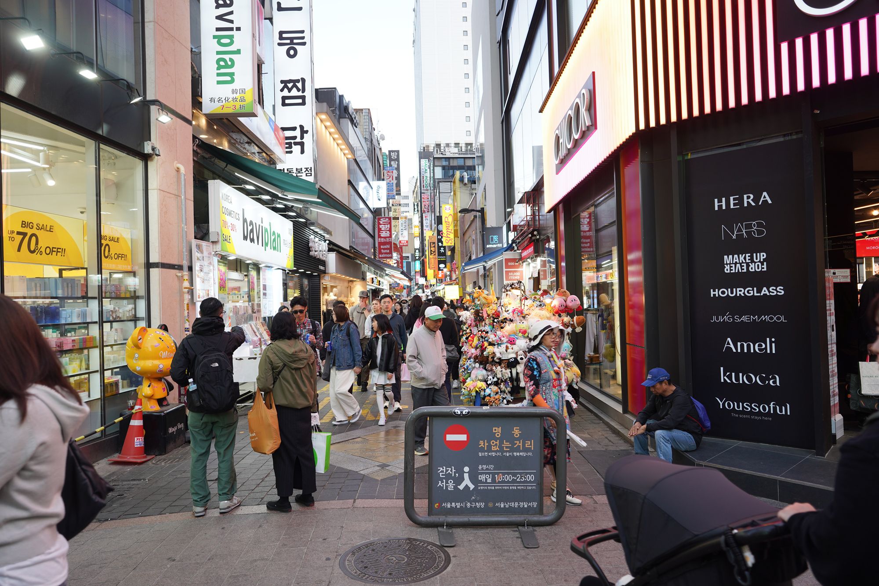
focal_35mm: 24
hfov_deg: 73.7
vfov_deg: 53.1
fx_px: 586
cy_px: 293
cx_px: 440
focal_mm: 24
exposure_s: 1/100
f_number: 2.8
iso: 100
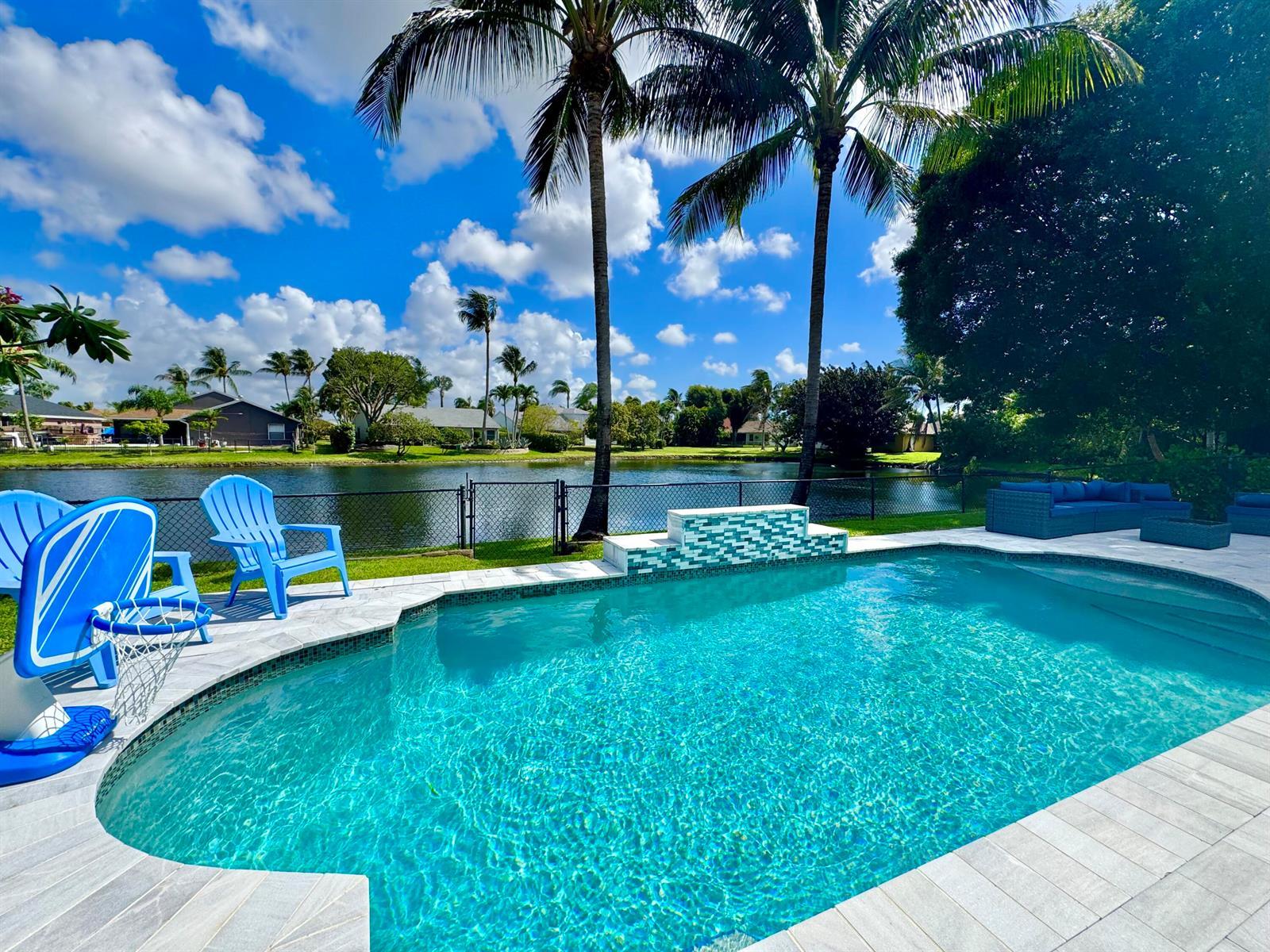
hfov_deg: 102.1
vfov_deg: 85.7
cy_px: 476
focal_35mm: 14
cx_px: 635
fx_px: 514
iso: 50
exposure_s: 1/2584
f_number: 2.2
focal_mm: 2.22
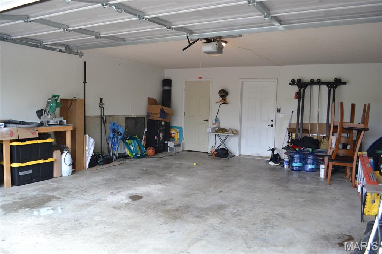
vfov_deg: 47.9
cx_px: 191
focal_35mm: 27
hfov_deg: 67.4
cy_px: 127
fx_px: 286
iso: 400
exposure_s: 1/100
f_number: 5
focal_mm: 18
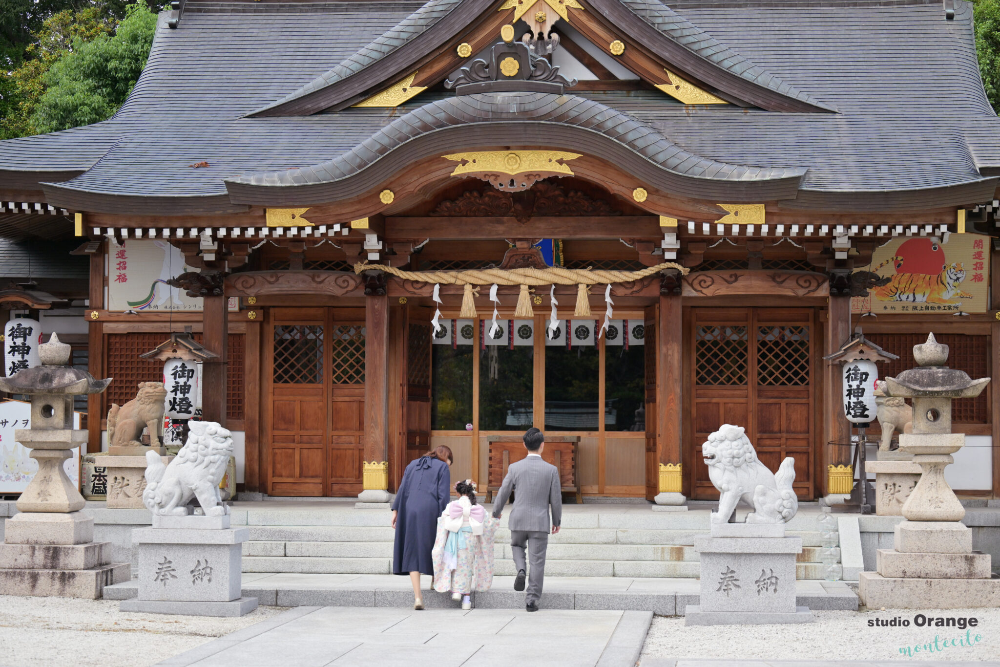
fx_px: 2139
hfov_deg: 26.3
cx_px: 500
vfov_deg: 17.7
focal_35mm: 77
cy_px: 334
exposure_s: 1/2500
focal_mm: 77
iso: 400
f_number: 2.8
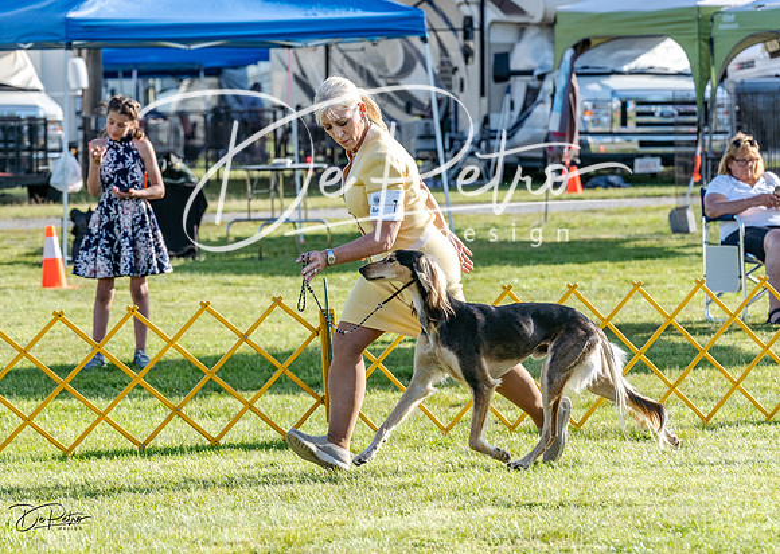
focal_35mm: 204
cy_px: 220
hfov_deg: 9.9
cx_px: 339
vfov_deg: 7.0
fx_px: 4509
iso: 640
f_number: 6.3
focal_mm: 156
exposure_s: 1/1250
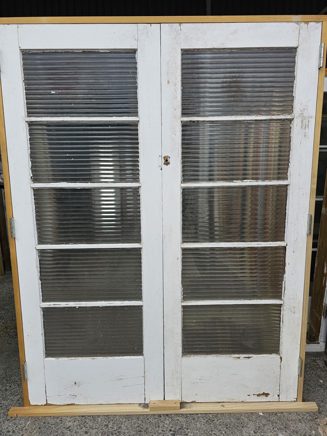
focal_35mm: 23
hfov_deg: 58.9
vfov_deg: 73.9
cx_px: 164
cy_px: 218
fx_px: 290
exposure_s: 1/1002
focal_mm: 6.3
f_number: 1.7
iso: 25
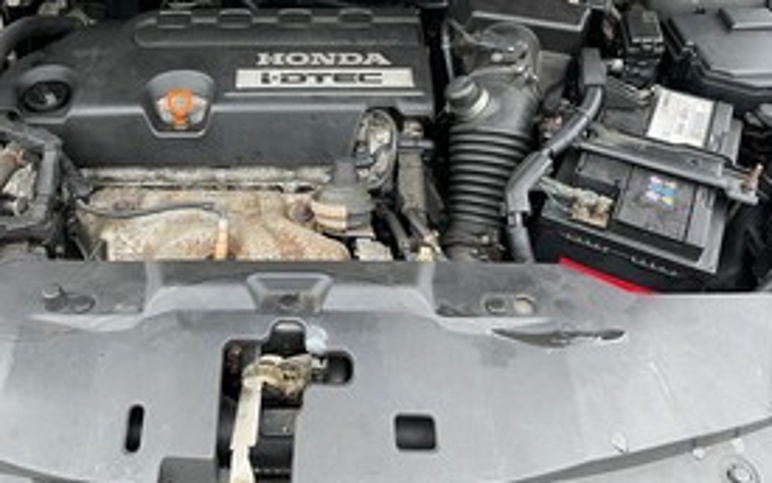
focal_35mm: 35
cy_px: 138
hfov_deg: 54.7
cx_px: 289
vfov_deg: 35.7
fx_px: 737
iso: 200
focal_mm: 4.2
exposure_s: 1/60
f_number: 1.6
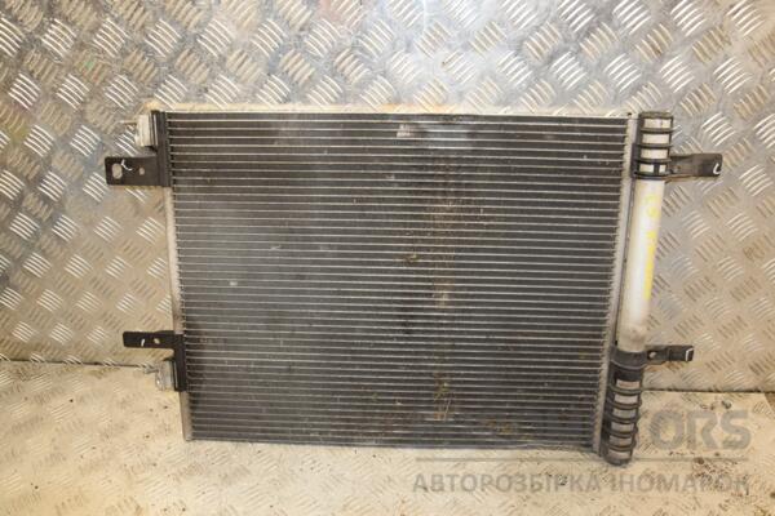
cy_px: 258
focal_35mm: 32
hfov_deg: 59.5
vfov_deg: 41.7
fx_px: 678
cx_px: 388
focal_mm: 21
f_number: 5
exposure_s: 1/160
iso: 800
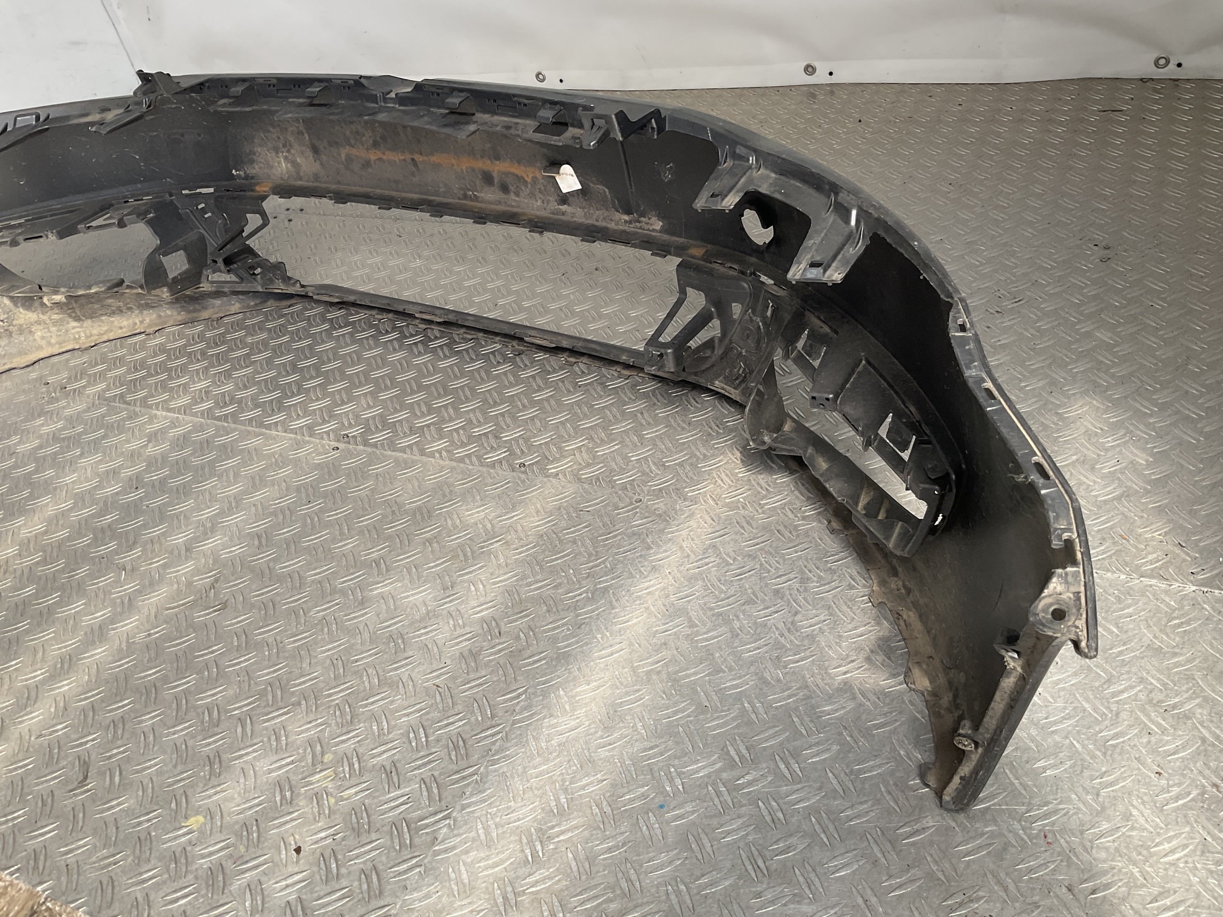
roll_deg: +10.7
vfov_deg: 48.2
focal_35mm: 29
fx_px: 1025
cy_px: 458
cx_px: 612
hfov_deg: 61.7
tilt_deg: -38.5
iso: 16
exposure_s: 1/534
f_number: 1.8
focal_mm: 3
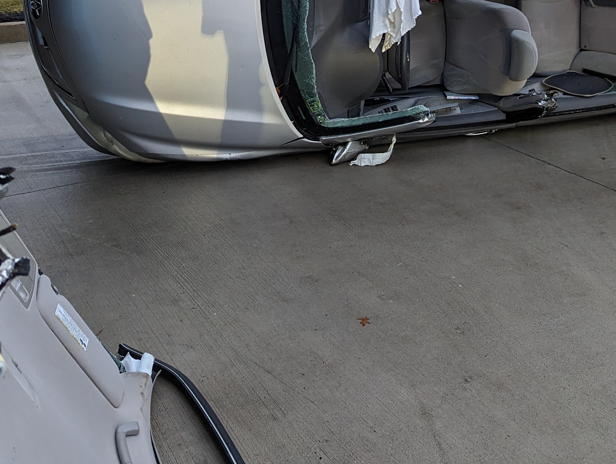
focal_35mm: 48
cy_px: 91
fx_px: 855
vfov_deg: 29.6
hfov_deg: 39.5
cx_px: 355
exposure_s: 1/80.9
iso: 316
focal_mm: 6.81
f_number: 1.85
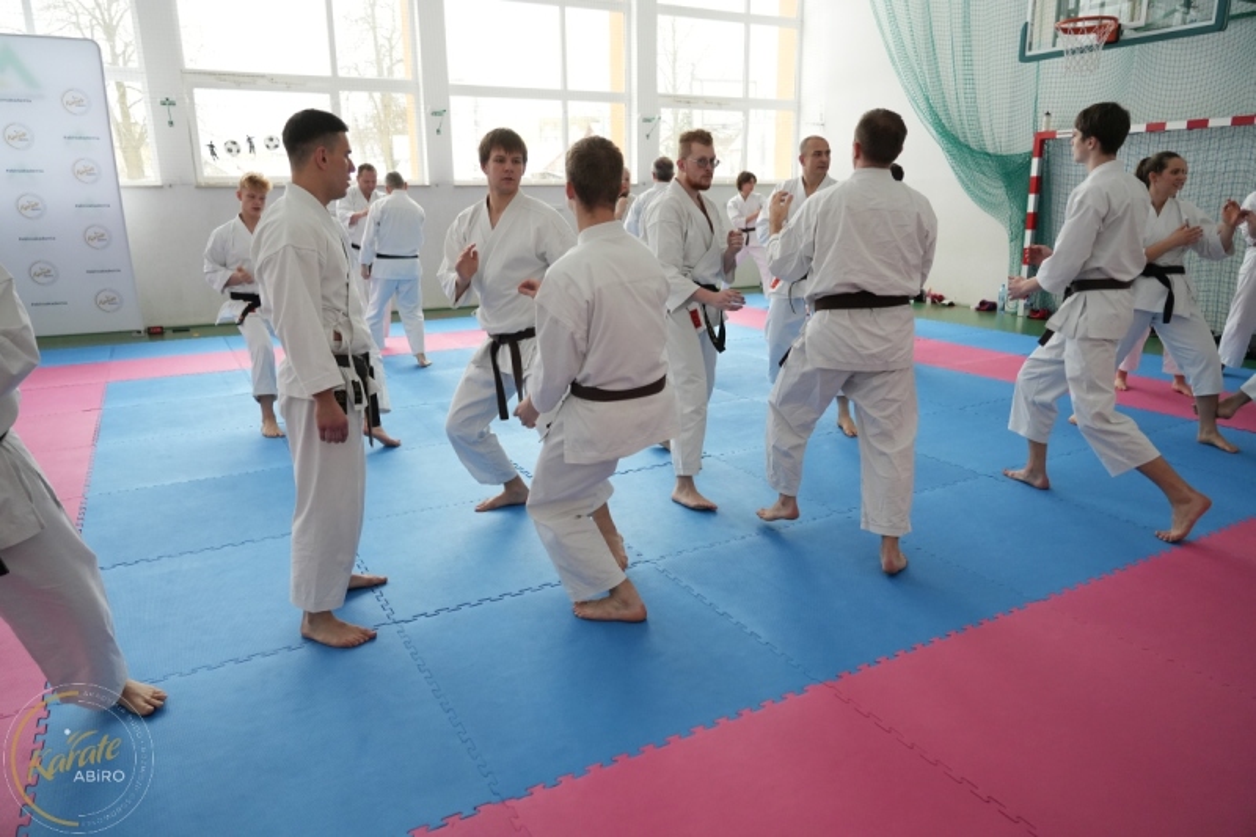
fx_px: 837
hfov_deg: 73.8
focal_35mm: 24
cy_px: 418
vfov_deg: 53.1
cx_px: 628
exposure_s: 1/400
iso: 3200
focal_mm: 24
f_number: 4
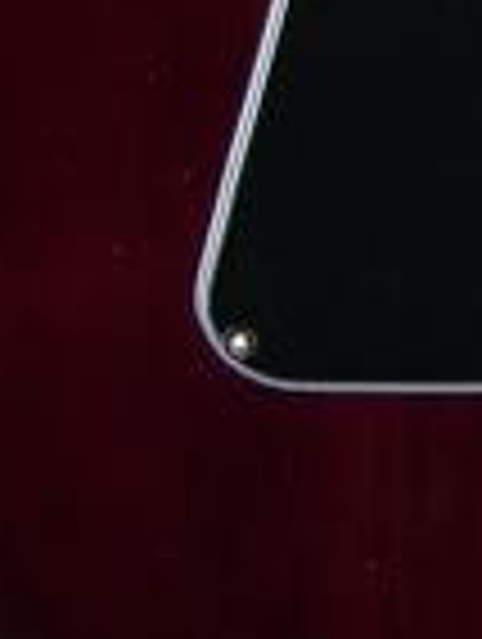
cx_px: 959
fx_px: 3850
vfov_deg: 9.0
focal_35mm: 208
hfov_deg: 6.9
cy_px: -558
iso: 80
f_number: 2.7
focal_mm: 6
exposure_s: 1/60
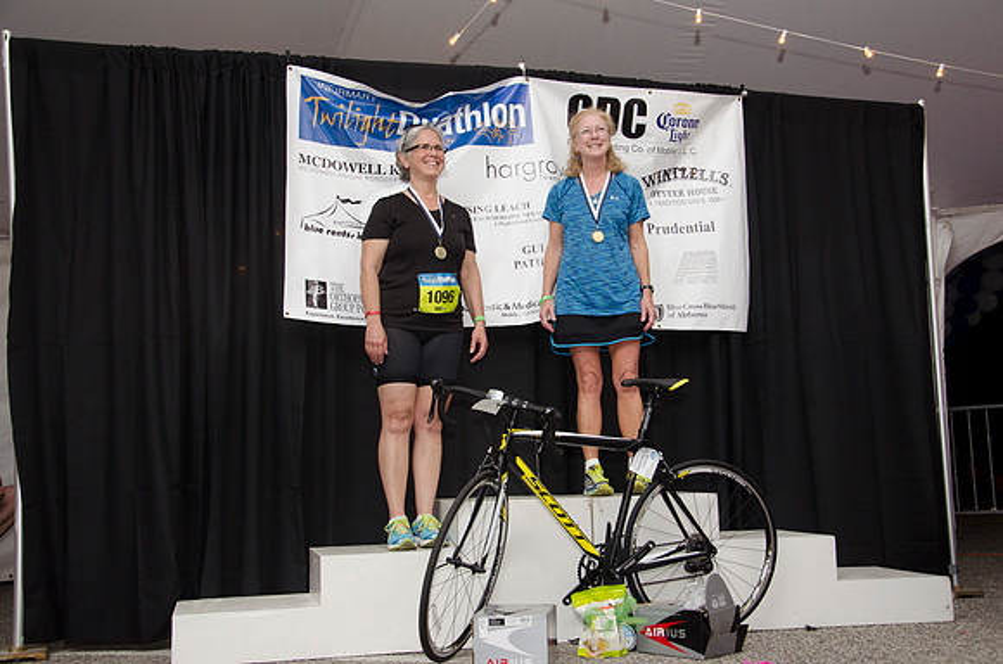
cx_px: 502
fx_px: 1168
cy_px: 332
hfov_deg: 46.5
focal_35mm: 42
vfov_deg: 31.7
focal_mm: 28
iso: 800
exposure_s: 1/80
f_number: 5.6
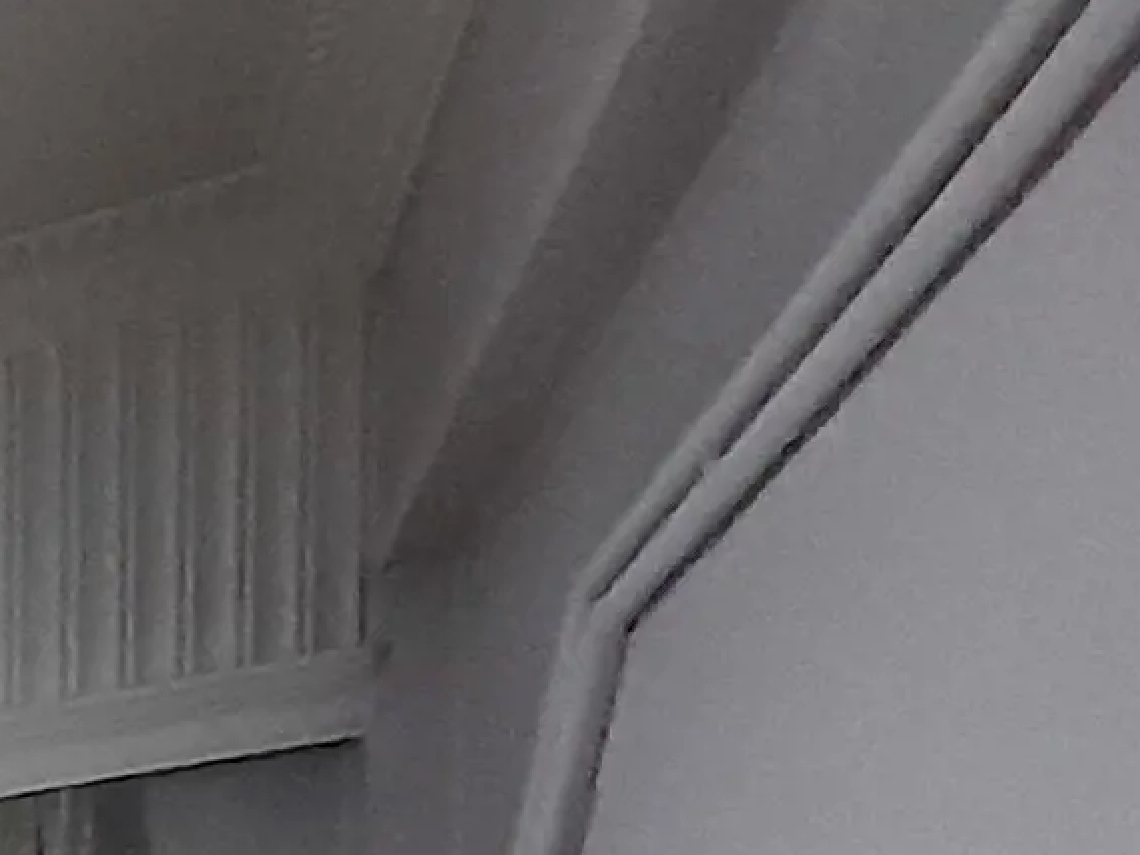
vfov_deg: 18.5
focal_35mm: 59
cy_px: 1604
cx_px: -1170
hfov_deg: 18.9
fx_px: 1943
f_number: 2.2
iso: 400
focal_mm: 1.13
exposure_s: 1/25
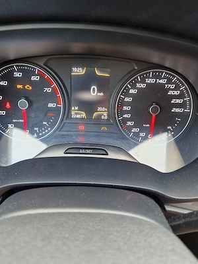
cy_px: 132
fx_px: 175
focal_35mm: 23
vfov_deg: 73.9
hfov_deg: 58.9
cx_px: 99
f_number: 1.8
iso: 250
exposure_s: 1/61.3
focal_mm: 5.4
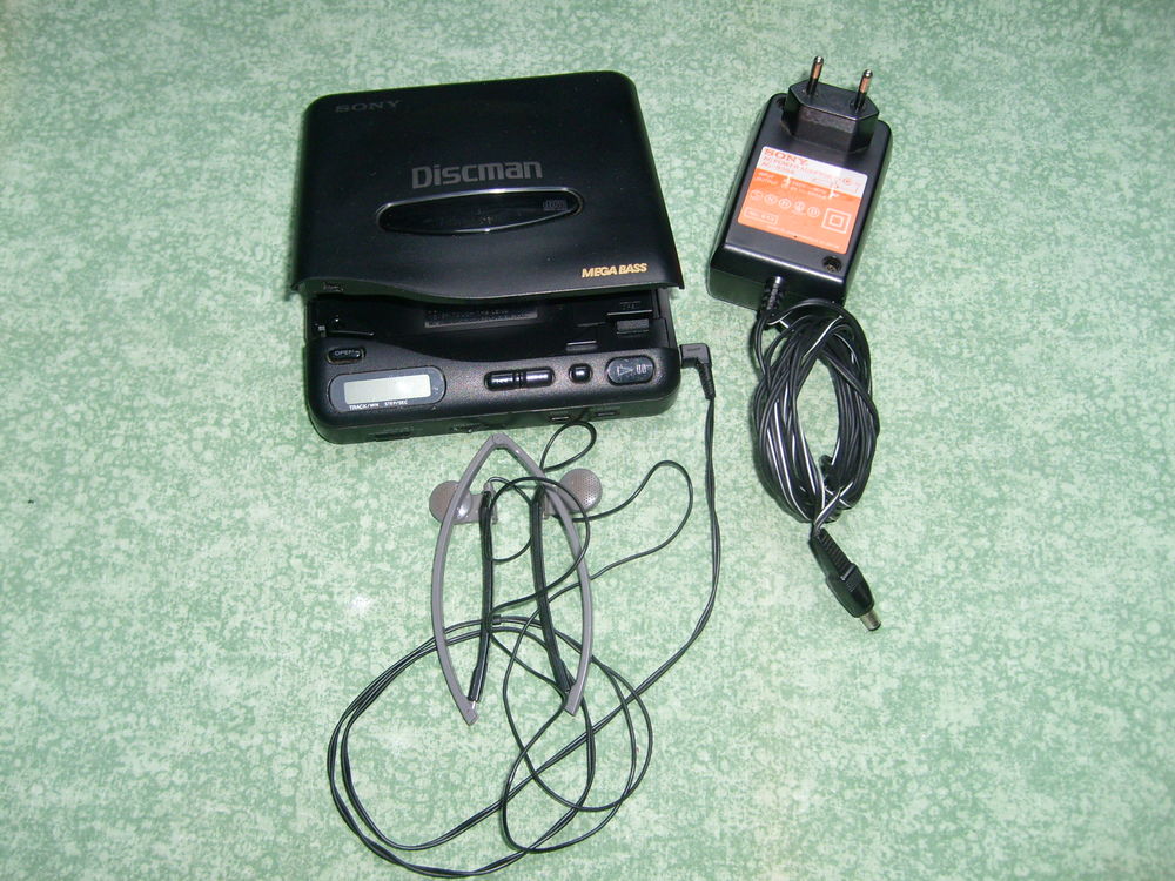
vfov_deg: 40.7
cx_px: 588
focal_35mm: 35
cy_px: 440
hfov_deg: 52.6
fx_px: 1188
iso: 100
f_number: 2.8
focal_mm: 5.8
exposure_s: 1/45
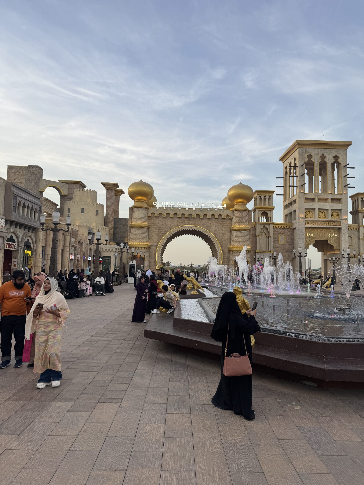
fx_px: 336
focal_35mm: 24
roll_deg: -0.3
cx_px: 182
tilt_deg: +4.9
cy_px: 242
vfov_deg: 71.6
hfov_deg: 56.8
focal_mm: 6.76
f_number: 1.78
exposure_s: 1/853
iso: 80
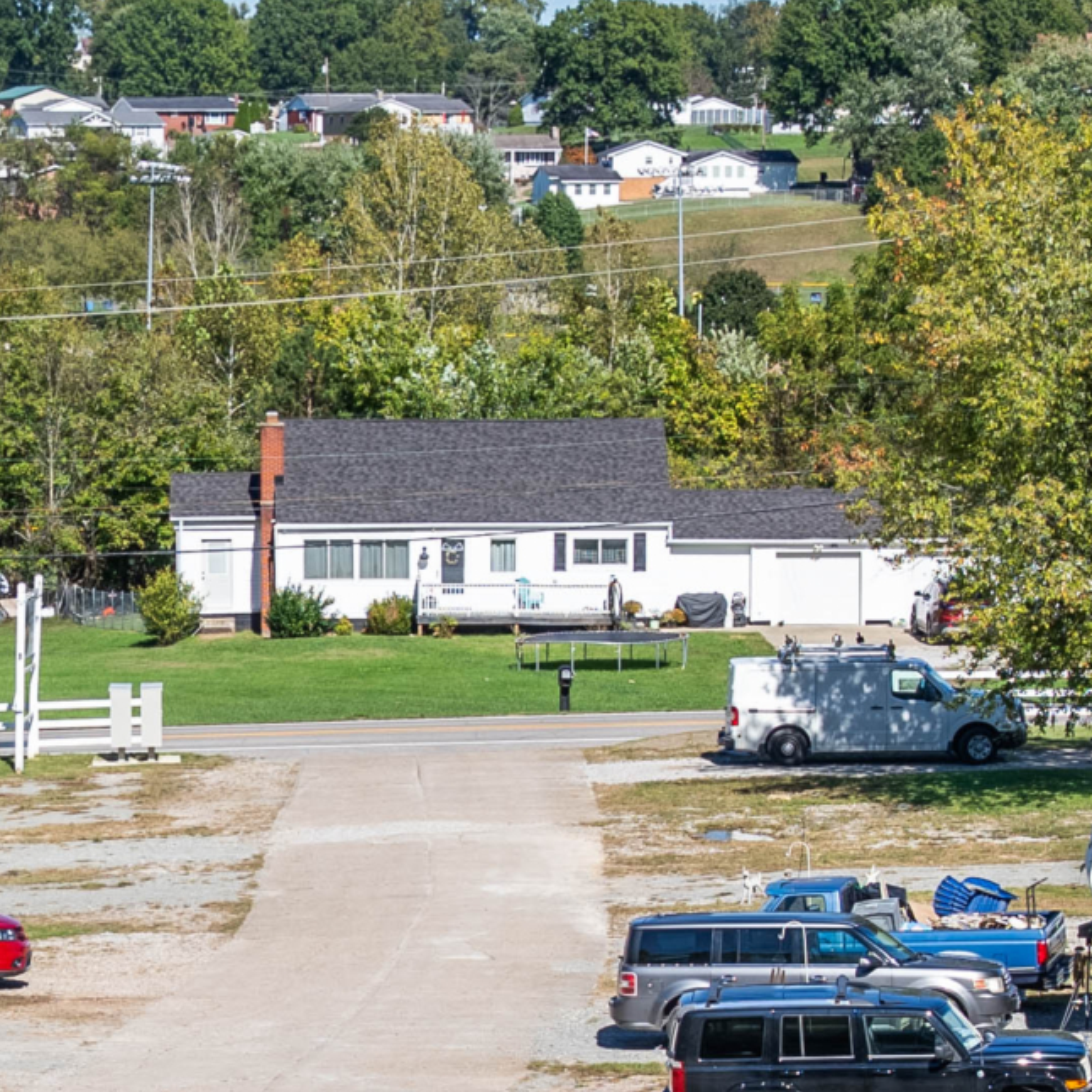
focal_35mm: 167
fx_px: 5949
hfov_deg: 10.5
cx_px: 203
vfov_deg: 10.4
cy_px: 1068
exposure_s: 1/320
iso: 100
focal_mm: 49.5
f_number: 7.1
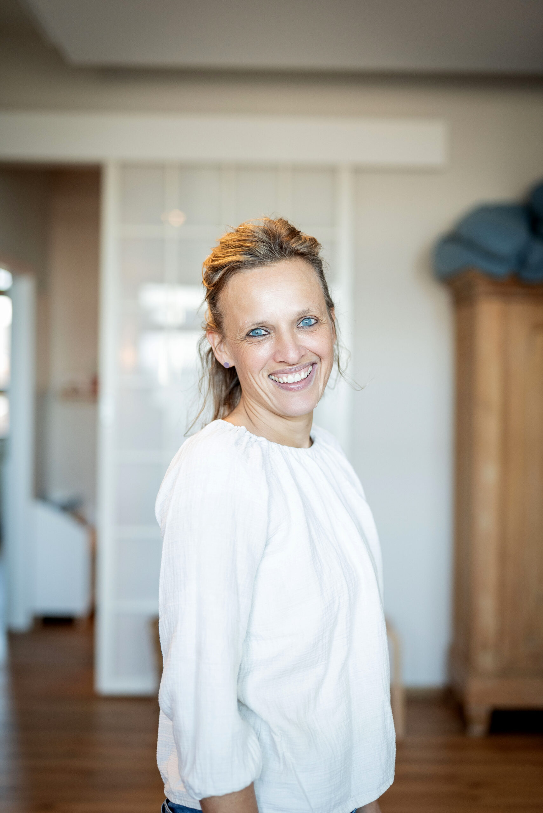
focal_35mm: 50
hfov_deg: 27.0
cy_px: 406
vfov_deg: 39.6
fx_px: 1130
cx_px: 272
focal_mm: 50
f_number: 1.8
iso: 800
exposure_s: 1/200
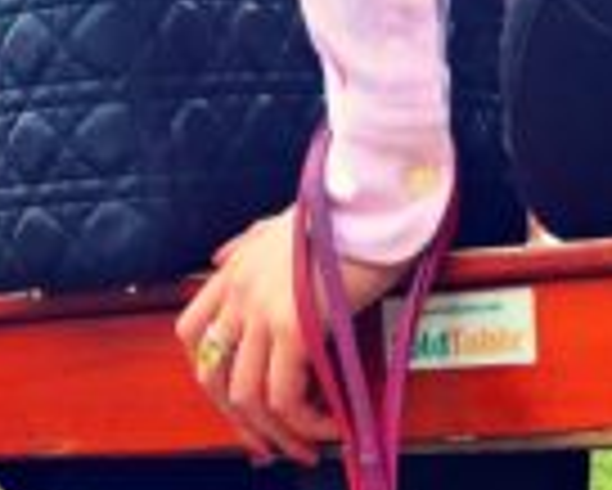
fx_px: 2266
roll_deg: +4.4
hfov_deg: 15.3
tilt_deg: -15.1
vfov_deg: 11.2
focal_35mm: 125
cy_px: 962
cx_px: 153
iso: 32
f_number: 2.2
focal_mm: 4.15
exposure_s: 1/694
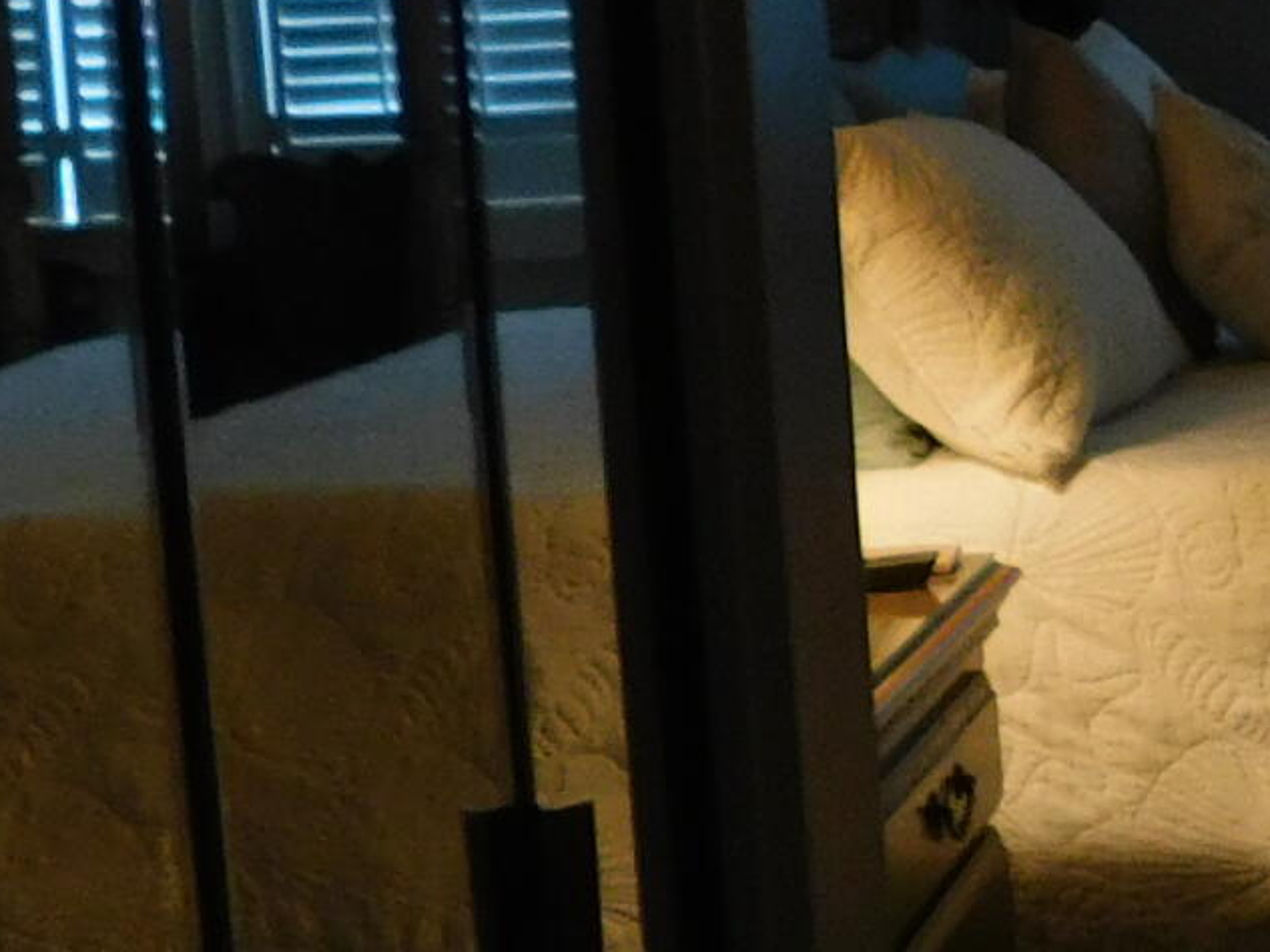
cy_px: 481
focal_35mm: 109
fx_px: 4000
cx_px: 1750
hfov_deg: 16.8
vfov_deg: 13.6
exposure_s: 1/30
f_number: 3
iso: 220
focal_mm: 4
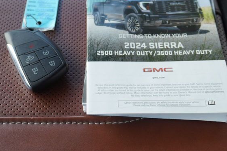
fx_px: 416
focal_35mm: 66
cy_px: 62
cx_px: 116
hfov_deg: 30.5
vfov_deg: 20.6
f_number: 4.5
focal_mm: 24
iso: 250
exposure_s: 1/60
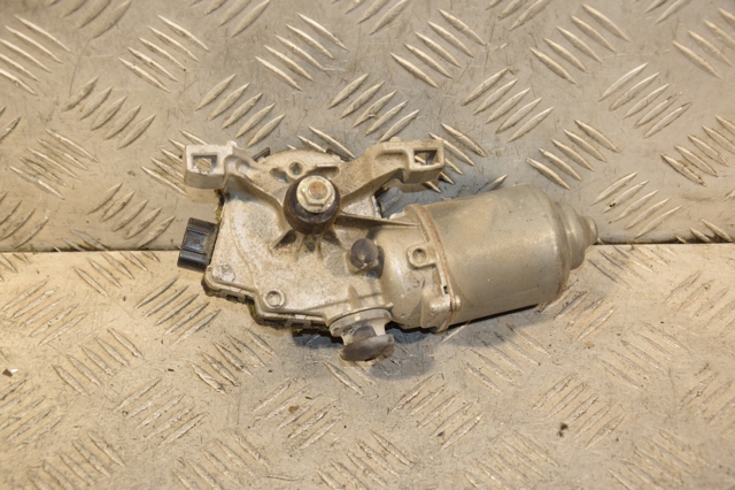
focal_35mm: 78
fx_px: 1592
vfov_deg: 17.5
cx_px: 368
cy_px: 245
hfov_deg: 26.0
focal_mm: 52
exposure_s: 1/160
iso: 800
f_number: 5
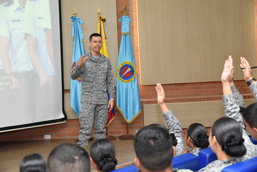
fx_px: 443
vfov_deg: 21.9
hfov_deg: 32.4
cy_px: 86
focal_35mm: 62
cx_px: 128
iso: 3200
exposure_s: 1/200
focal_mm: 62
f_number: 6.3
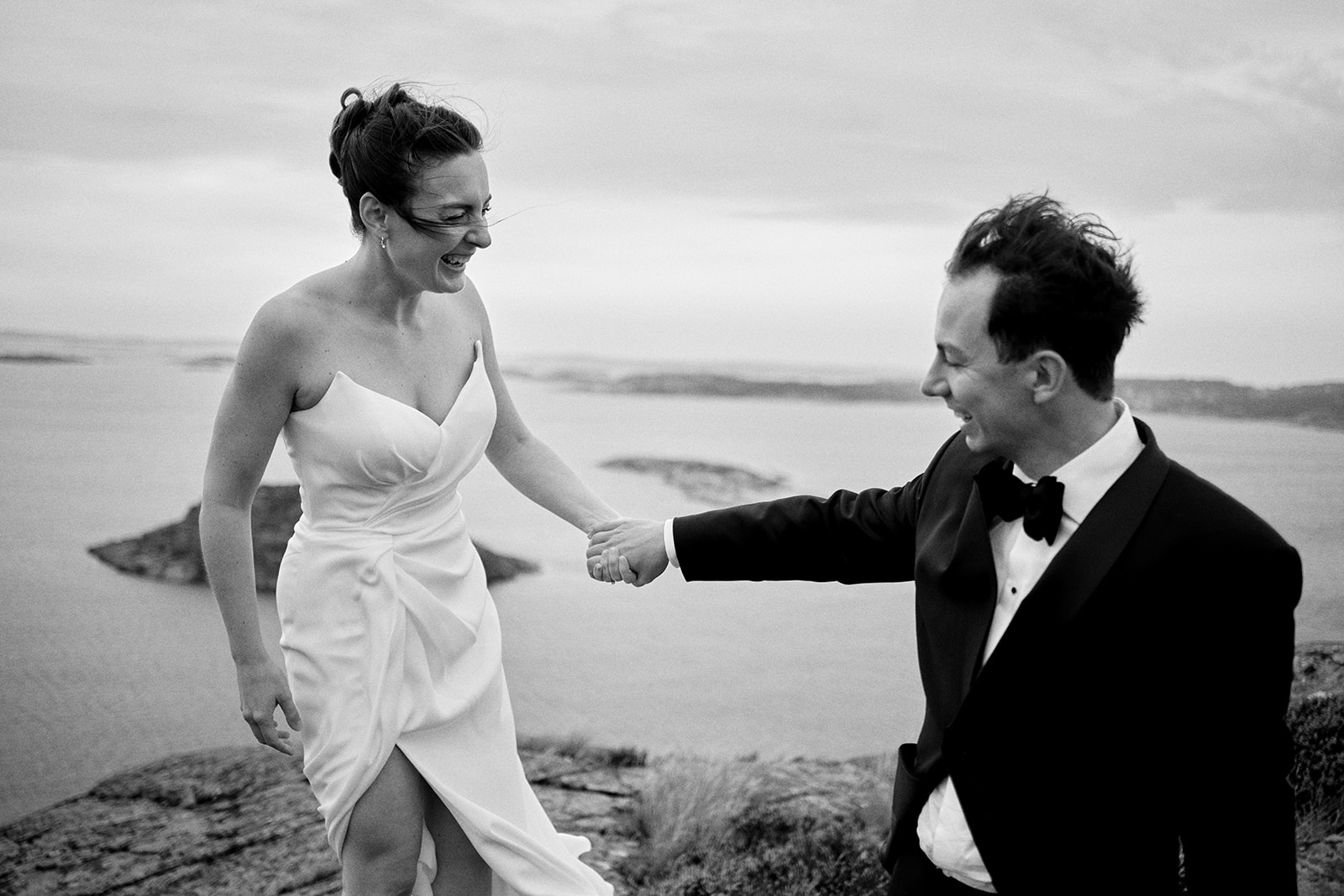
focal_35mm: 35
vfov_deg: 37.9
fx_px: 1307
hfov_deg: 54.4
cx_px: 672
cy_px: 448
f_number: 1.4
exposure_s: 1/1900
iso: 125
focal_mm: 23
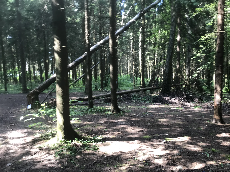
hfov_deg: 63.4
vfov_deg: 49.7
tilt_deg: -7.3
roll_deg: +1.6
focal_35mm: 28
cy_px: 86
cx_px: 115
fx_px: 186
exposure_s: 1/45
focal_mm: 3.99
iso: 25
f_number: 1.8
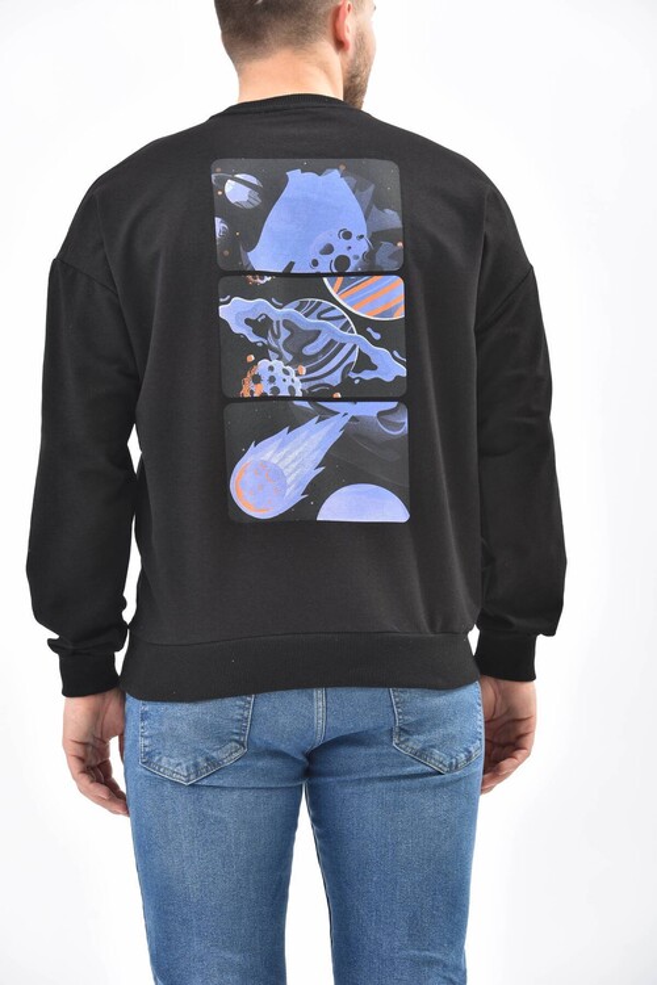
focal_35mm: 116
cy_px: 492
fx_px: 3175
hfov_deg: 11.8
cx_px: 328
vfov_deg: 17.6
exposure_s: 1/160
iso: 100
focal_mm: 116
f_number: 7.1
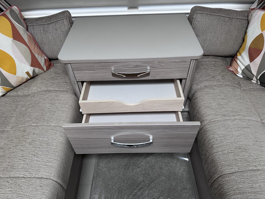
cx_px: 132
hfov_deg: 71.6
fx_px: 184
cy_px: 100
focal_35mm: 24
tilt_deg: -45.9
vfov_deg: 56.8
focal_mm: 6.86
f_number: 1.78
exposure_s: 1/60
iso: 400
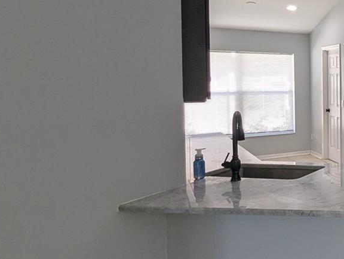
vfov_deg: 39.2
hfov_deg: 33.5
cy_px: 86
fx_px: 358
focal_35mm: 36
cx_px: 468
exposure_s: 1/60
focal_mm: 1.95
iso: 76
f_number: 2.2
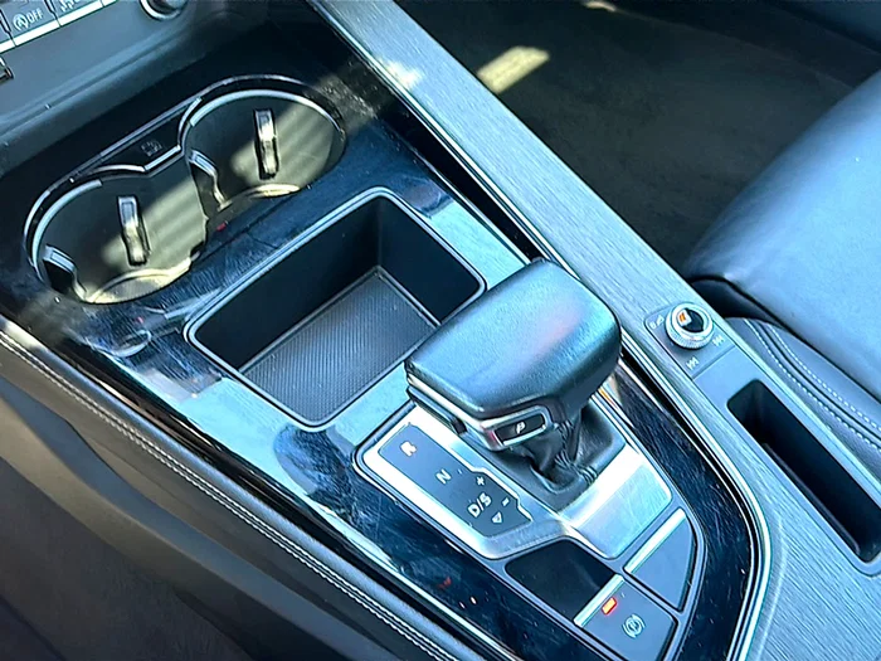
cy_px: 330
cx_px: 440
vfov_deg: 35.1
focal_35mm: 41
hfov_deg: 45.8
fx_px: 1043
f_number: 1.78
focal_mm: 6.86
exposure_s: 1/44
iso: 80
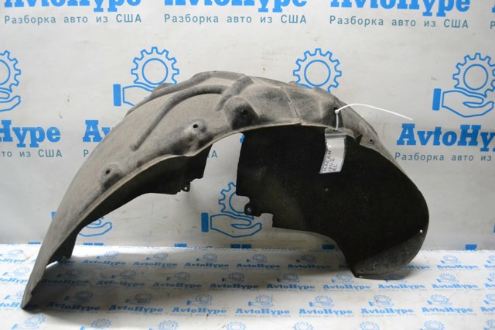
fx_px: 412
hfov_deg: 62.0
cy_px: 165
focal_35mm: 30
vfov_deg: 43.6
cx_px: 248
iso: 3200
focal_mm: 20
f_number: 3.8
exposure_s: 1/500
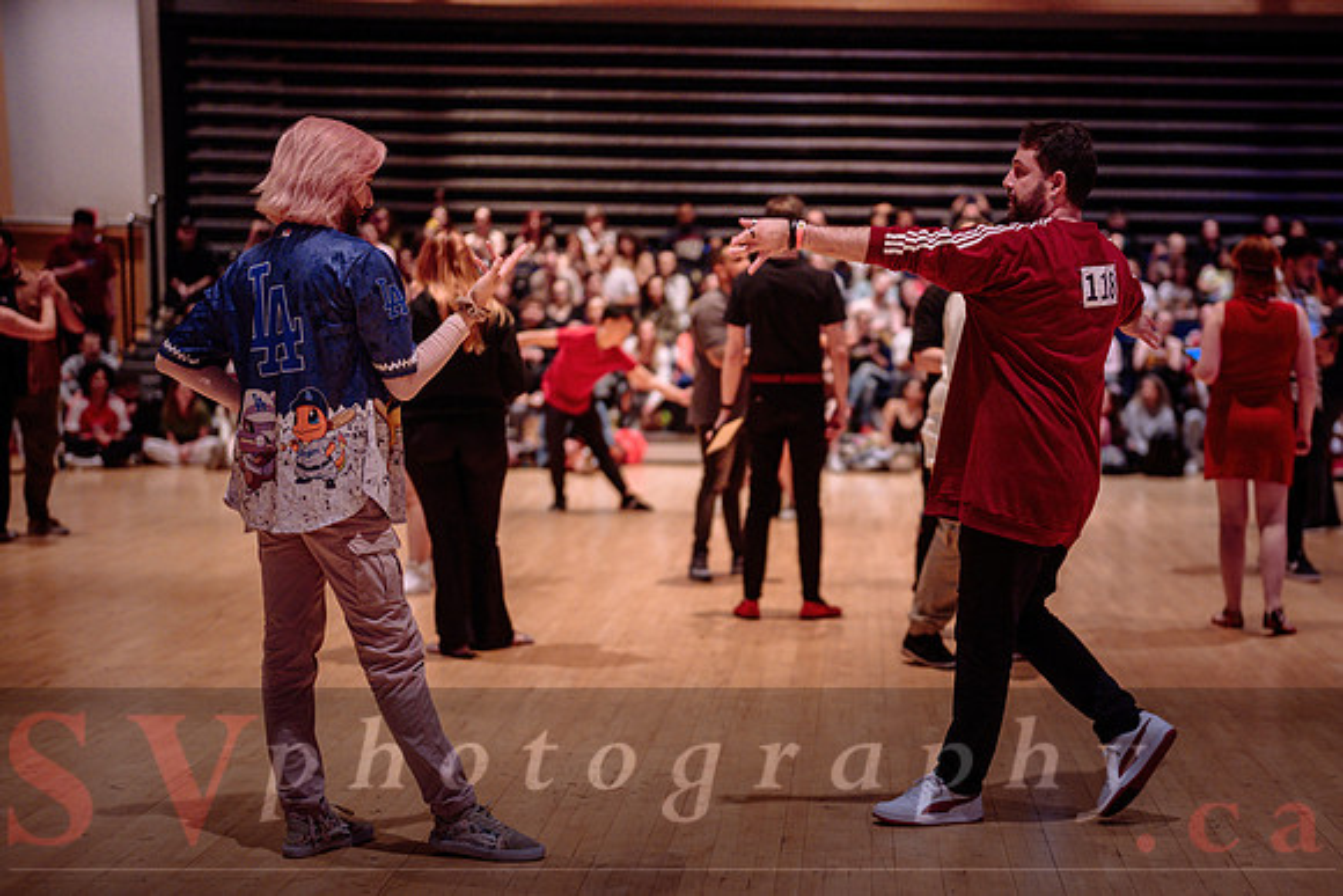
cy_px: 577
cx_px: 865
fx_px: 2402
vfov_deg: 21.1
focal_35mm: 64
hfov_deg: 31.1
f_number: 1.2
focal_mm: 50
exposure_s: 1/320
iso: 1600
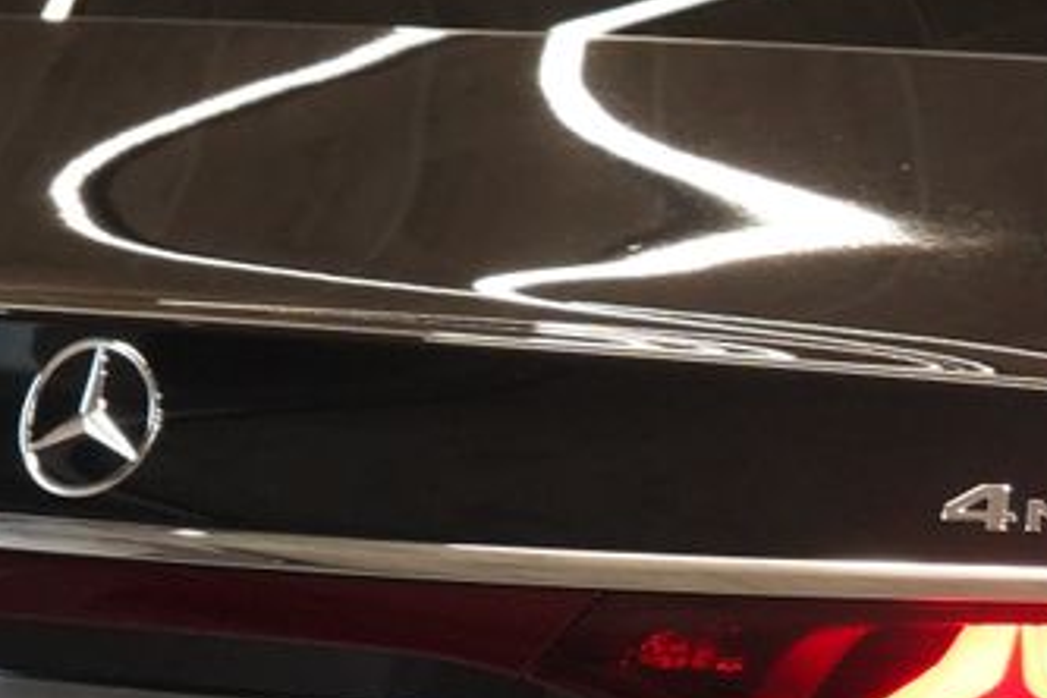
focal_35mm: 215
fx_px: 6252
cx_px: 1295
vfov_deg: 6.4
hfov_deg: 9.4
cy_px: 678
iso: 10000
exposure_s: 1/160
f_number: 5.6
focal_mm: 70
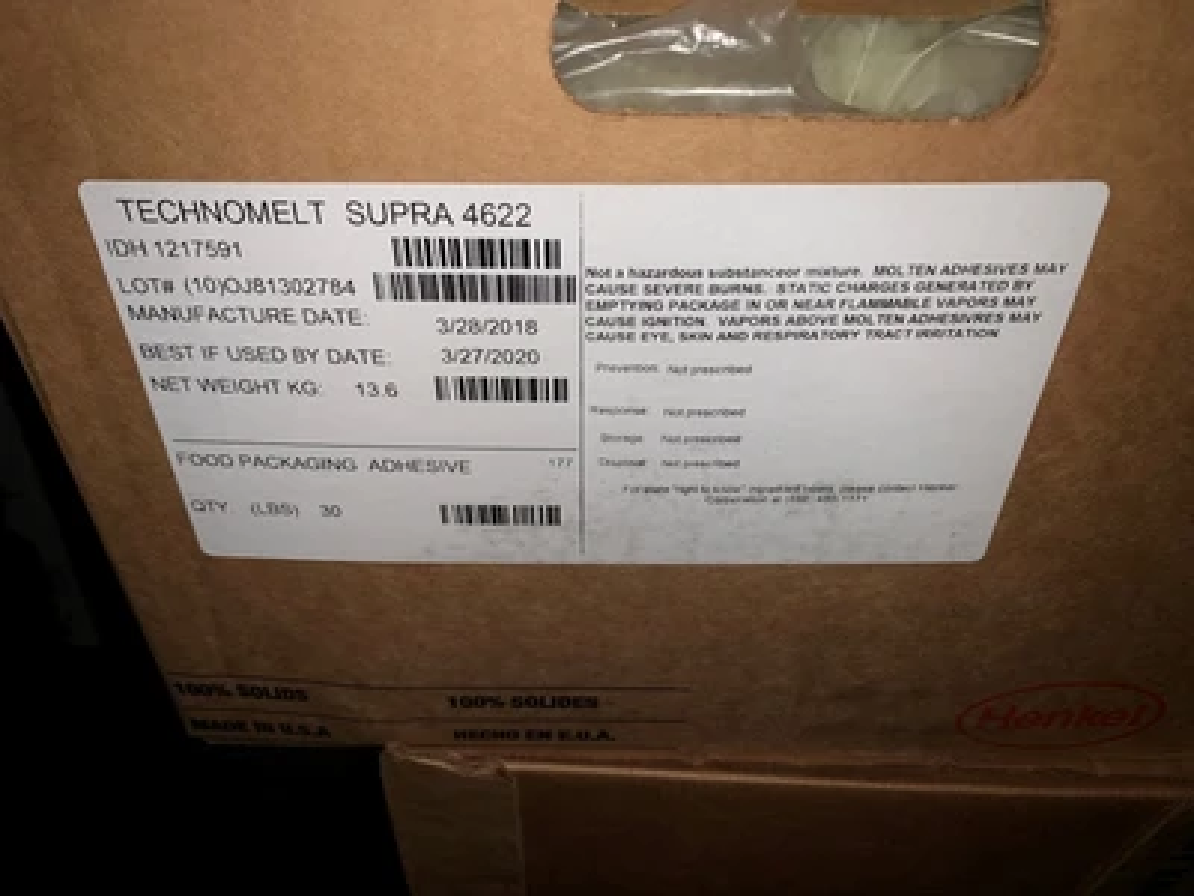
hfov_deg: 67.3
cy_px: 448
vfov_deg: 53.1
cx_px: 597
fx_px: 897
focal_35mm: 26
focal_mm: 4.25
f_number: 1.8
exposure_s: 1/57
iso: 25
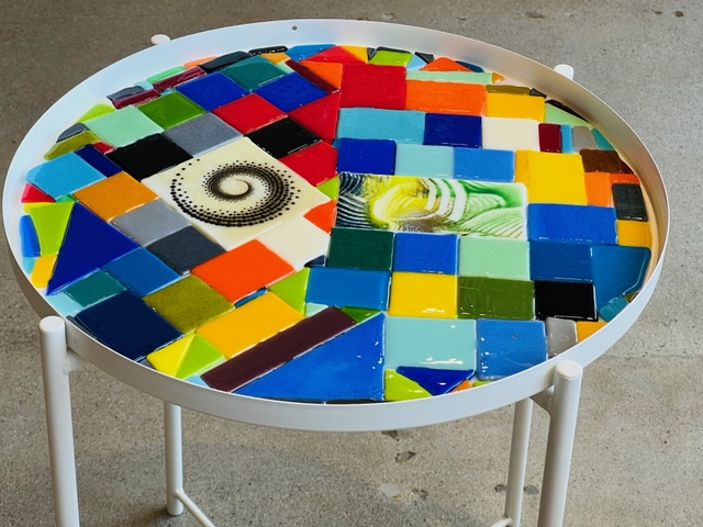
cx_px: 352
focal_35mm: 77
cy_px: 264
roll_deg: -2.2
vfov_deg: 19.1
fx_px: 1564
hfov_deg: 25.3
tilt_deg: -38.1
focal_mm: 9
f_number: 2.8
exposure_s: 1/120
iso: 125
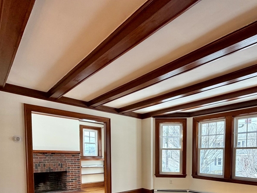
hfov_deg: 69.9
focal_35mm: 24
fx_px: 178
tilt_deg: -3.4
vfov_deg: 51.7
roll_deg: -0.3
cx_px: 167
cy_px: 165
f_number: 2.2
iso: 50
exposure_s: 1/121
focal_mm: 2.22
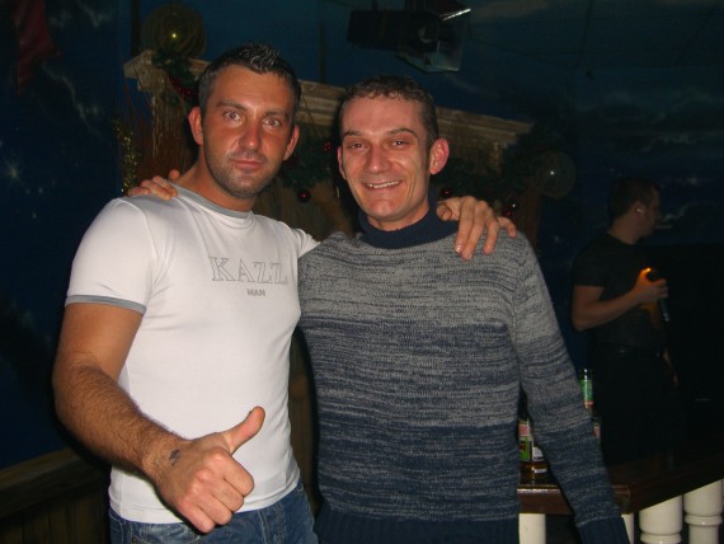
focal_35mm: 40
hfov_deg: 46.8
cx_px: 370
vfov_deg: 36.0
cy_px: 259
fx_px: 837
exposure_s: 1/60
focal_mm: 7.9
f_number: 2.8
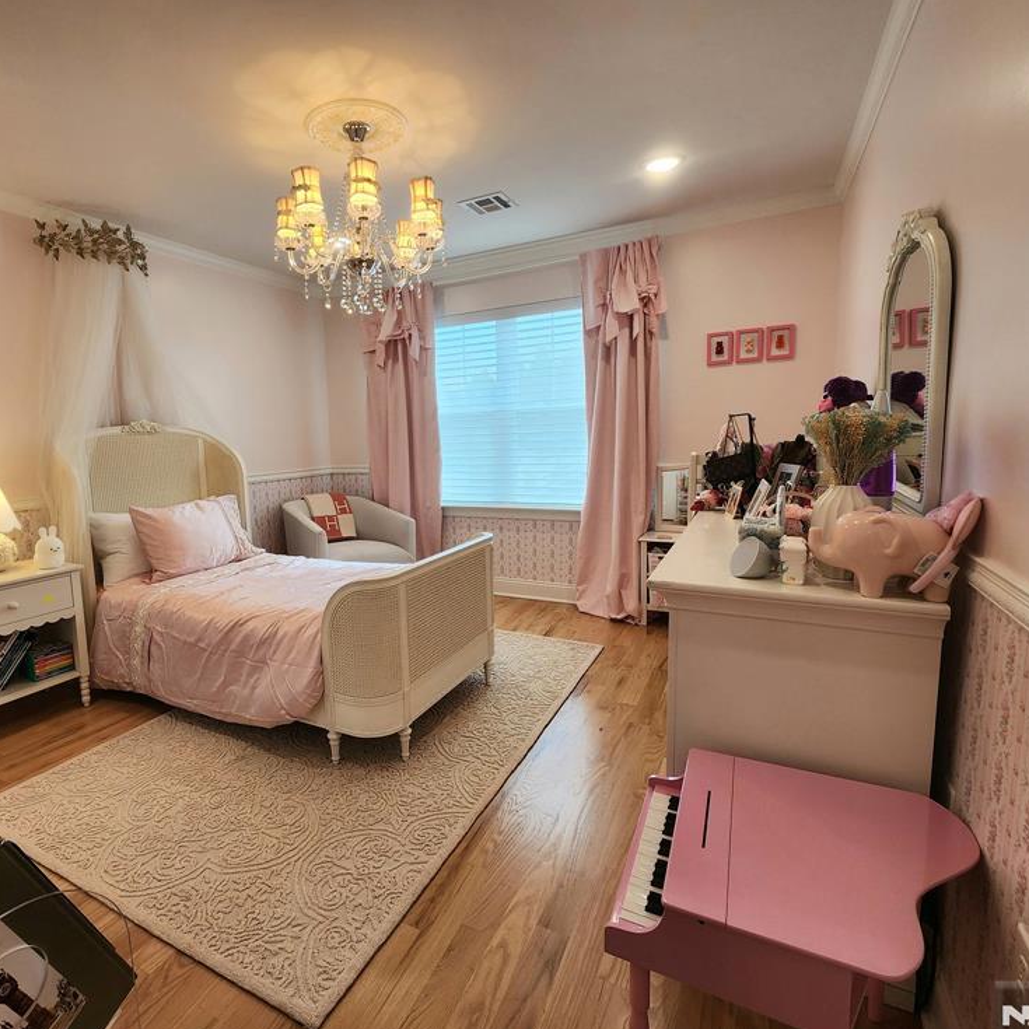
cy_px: 511
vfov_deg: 87.4
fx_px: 538
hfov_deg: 86.5
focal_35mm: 16
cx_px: 420
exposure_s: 1/120
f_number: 2.2
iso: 80
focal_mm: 2.2
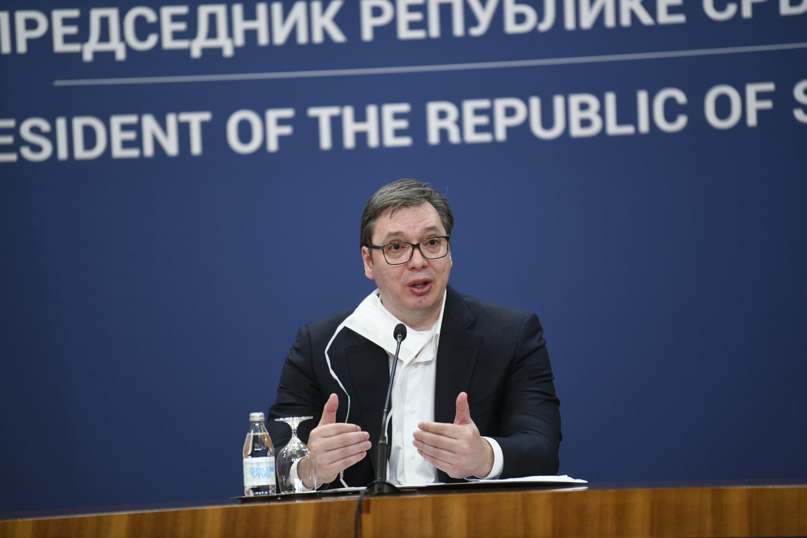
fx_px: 4483
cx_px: 404
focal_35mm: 200
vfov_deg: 6.9
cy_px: 269
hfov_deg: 10.3
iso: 1250
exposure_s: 1/250
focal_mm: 200
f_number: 2.8
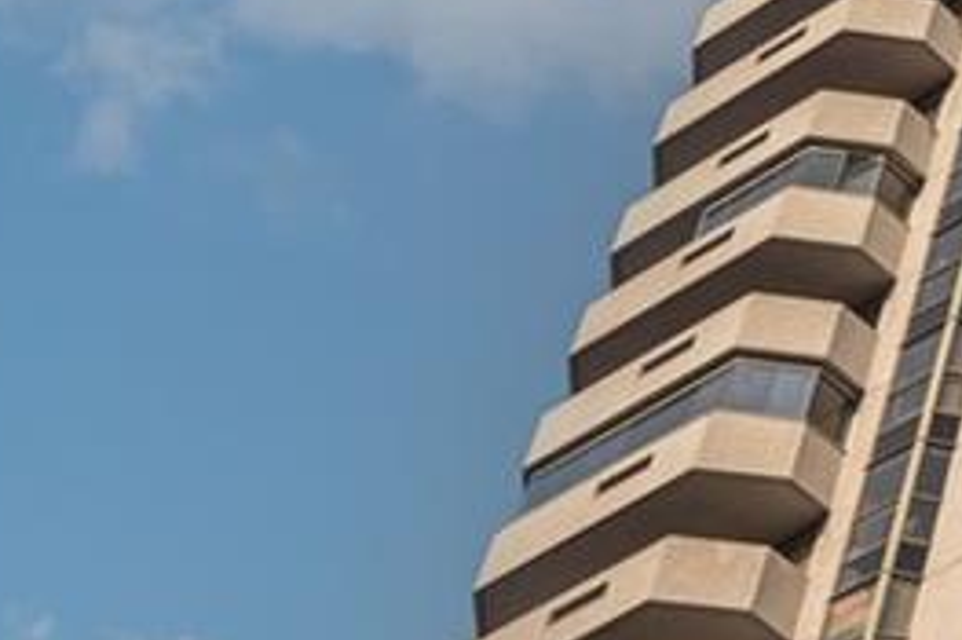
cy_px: 82
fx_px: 2911
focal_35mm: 109
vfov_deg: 12.5
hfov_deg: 15.6
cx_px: 1818
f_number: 7.1
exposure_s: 1/640
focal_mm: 28
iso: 640
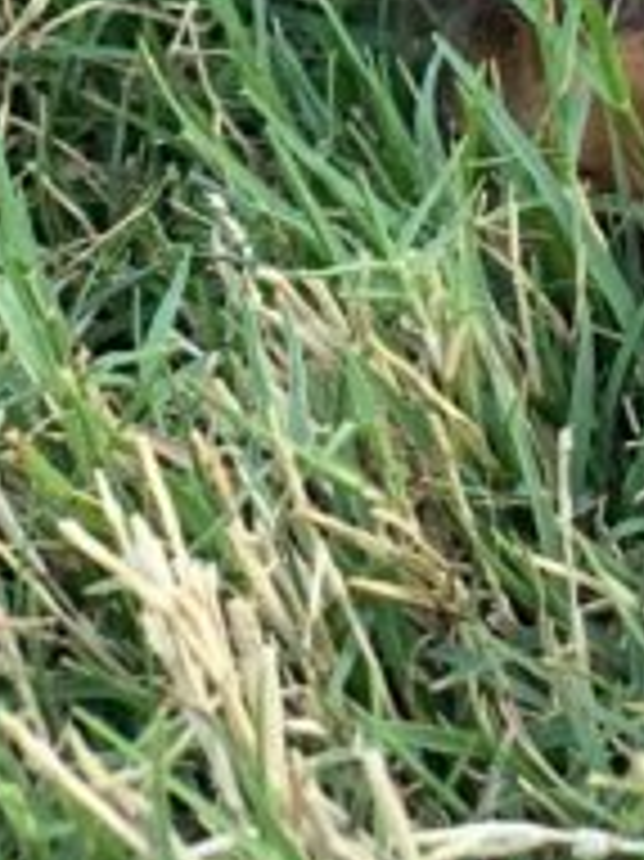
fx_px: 5240
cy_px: -790
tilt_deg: -15.6
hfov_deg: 6.9
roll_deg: -2.2
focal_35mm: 211
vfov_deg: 8.9
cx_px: 1175
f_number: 2.4
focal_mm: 6
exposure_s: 1/122
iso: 80
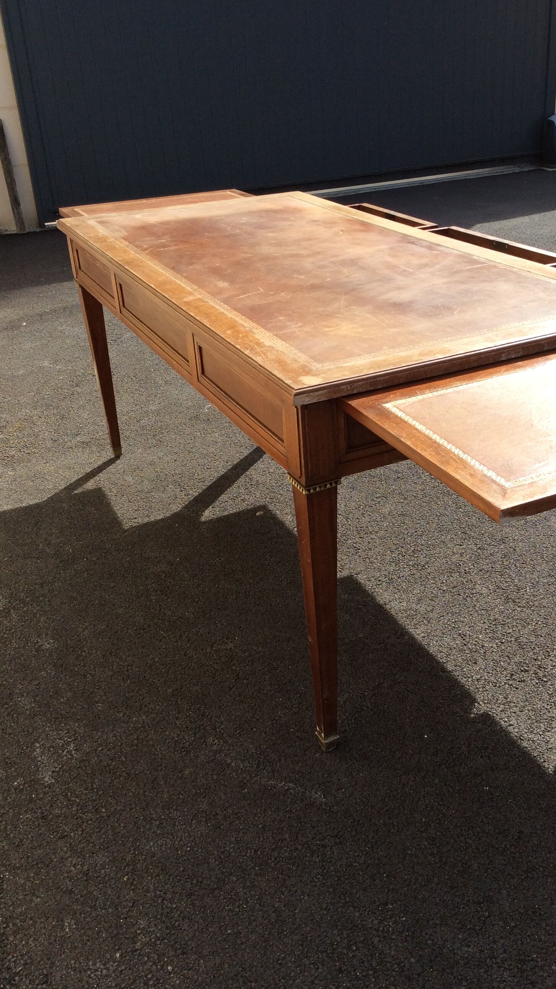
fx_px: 917
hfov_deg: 33.6
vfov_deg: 56.6
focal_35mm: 35
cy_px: 496
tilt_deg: -27.6
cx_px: 340
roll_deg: +2.2
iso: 32
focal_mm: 3.3
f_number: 2.4
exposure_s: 1/1040
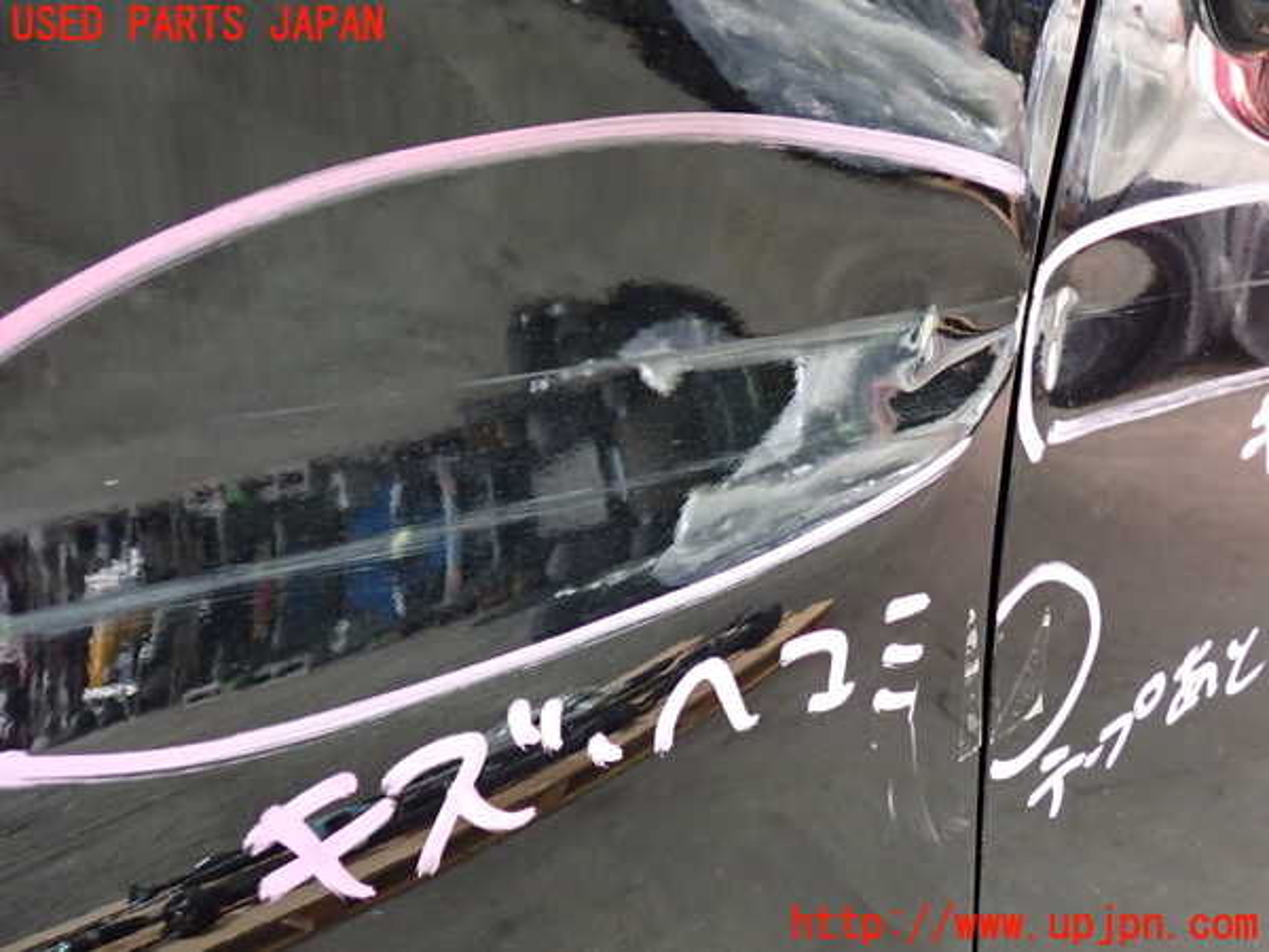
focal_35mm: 30
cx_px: 634
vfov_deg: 46.8
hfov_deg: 60.0
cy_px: 476
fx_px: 1100
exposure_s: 1/25
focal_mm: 5.4
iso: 800
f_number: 2.3
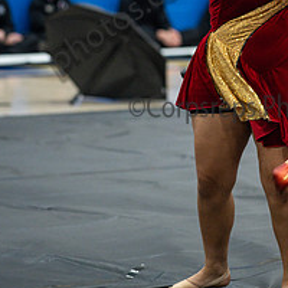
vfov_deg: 5.5
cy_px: -24
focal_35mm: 316
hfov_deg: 5.5
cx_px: 206
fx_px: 2974
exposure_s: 1/500
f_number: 4
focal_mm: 165
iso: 5000
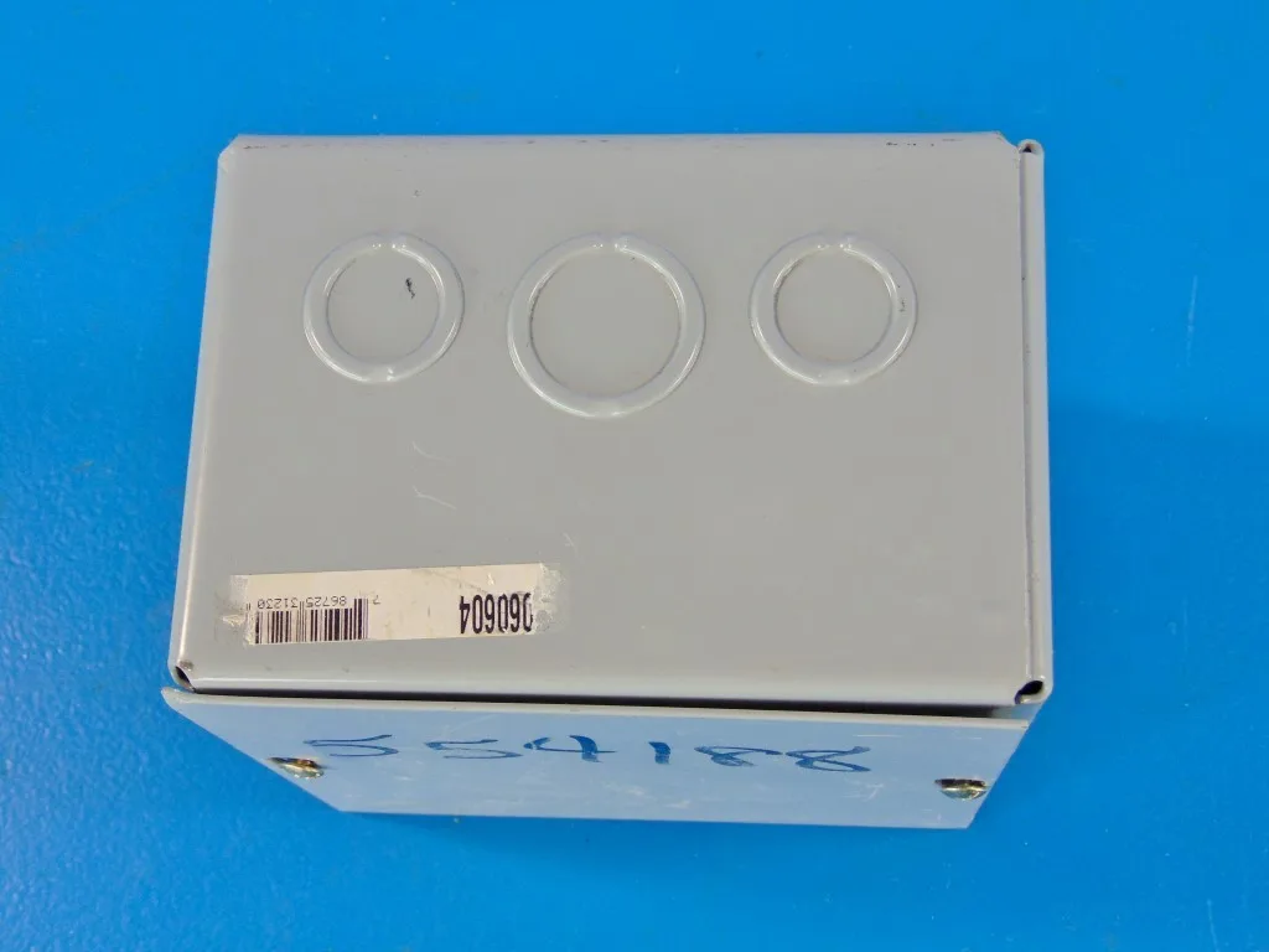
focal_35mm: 60
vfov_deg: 24.4
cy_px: 476
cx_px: 634
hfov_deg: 32.2
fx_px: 2200
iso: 100
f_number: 3.6
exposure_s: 1/30
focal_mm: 10.8
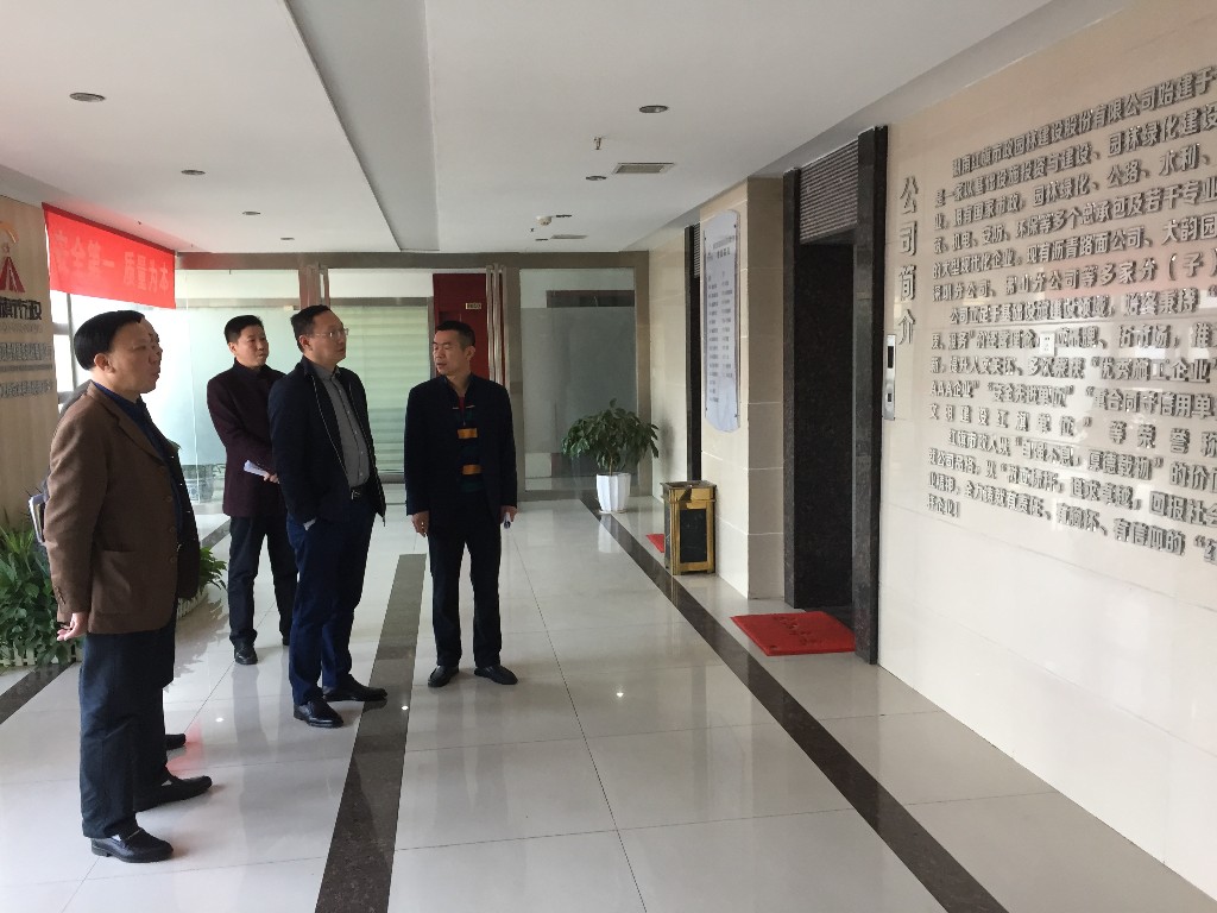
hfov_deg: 61.7
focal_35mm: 29
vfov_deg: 48.2
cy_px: 456
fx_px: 1020
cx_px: 608
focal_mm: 4.15
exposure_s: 1/33
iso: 100
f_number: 2.2
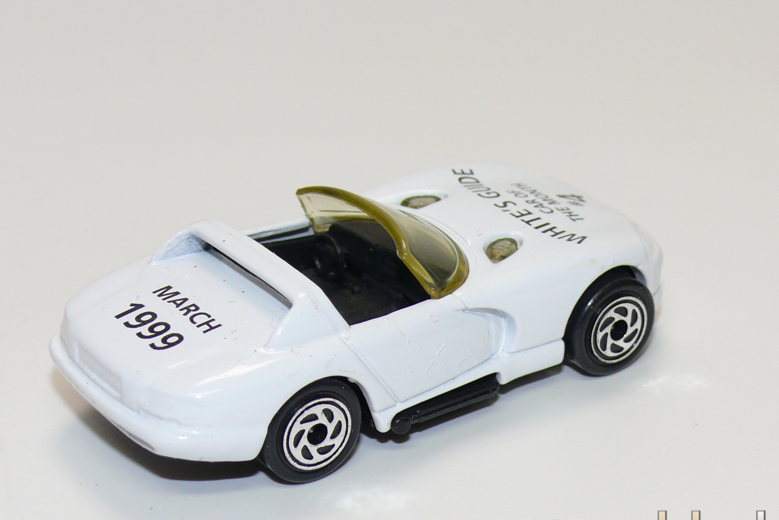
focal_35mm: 107
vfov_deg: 12.8
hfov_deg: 19.1
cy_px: 290
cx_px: 391
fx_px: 2316
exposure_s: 1/30
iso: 100
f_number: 4
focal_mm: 13.3
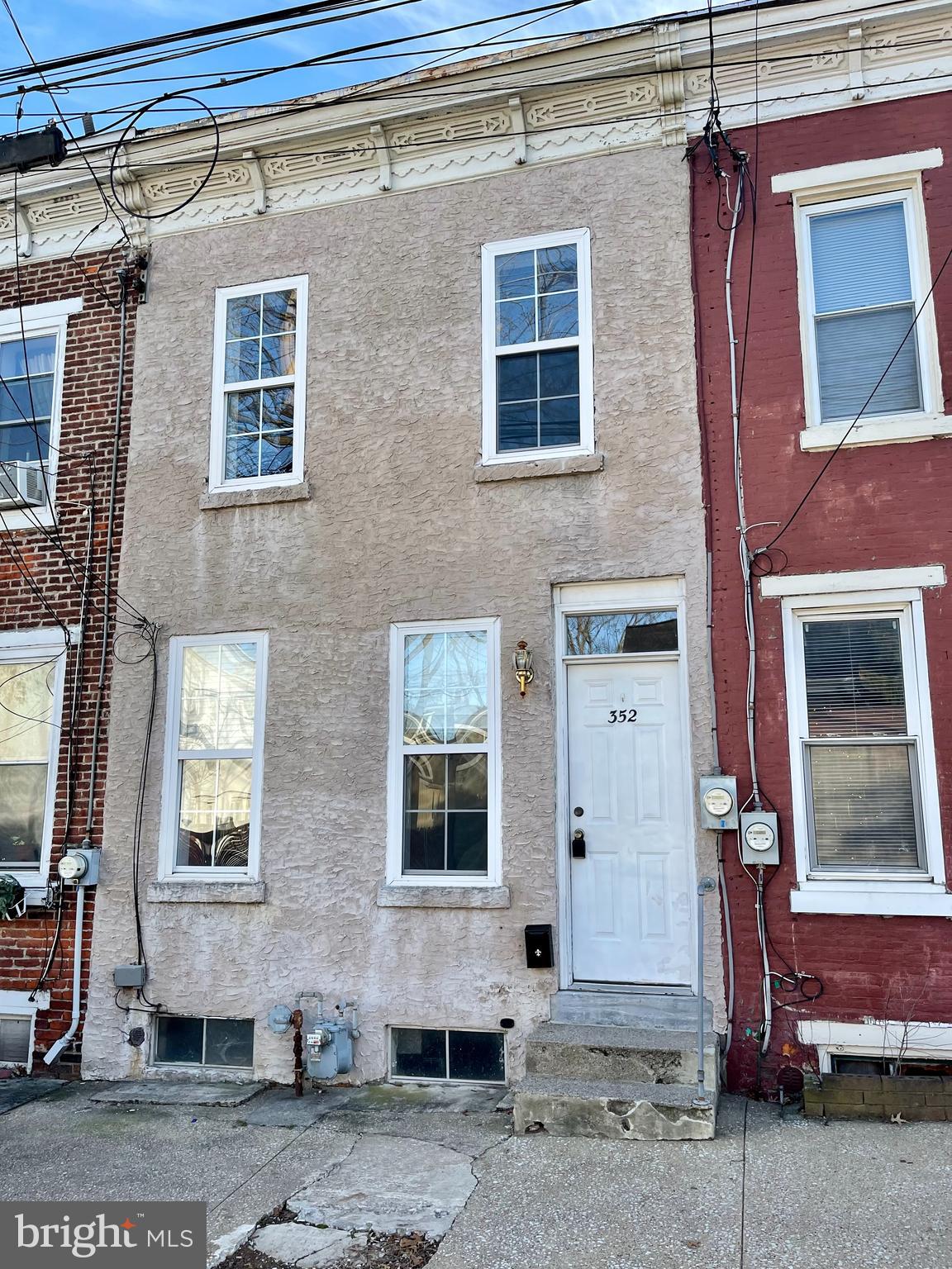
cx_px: 476
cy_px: 634
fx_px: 917
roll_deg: +0.7
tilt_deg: +12.0
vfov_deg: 69.4
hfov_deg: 54.9
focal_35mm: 25
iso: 32
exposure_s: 1/501
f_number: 1.6
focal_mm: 5.1
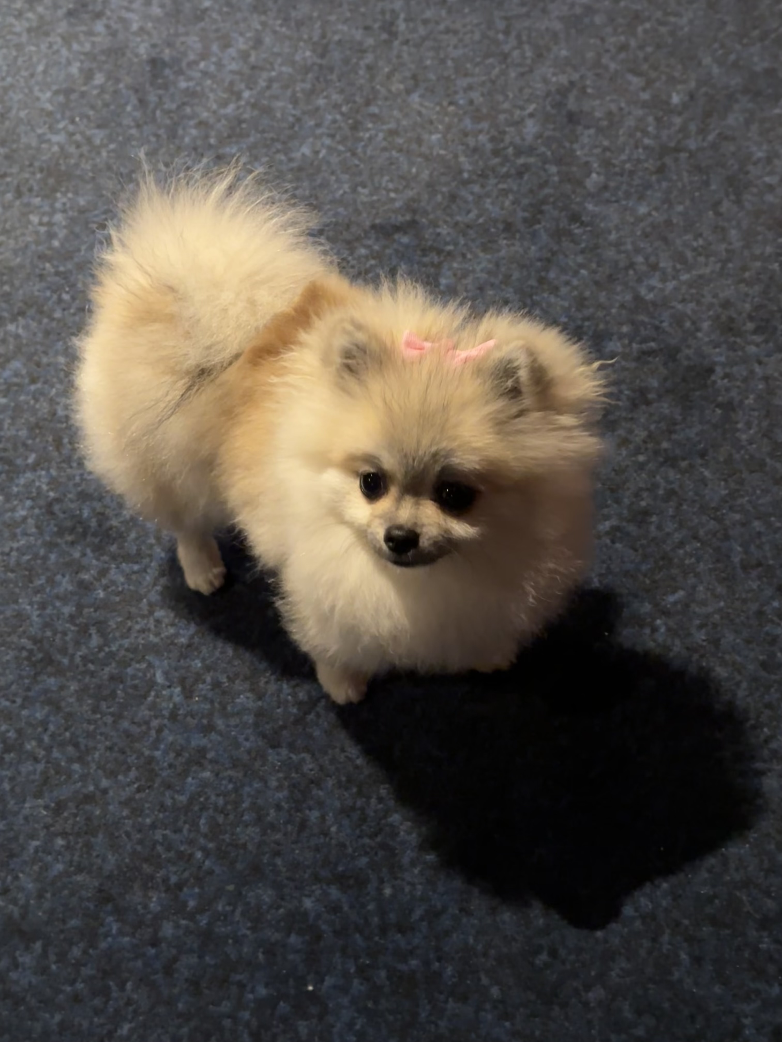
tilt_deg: -54.6
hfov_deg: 30.3
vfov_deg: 39.7
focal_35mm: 48
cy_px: 521
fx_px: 1446
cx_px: 391
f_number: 1.78
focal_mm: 6.86
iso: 640
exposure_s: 1/25
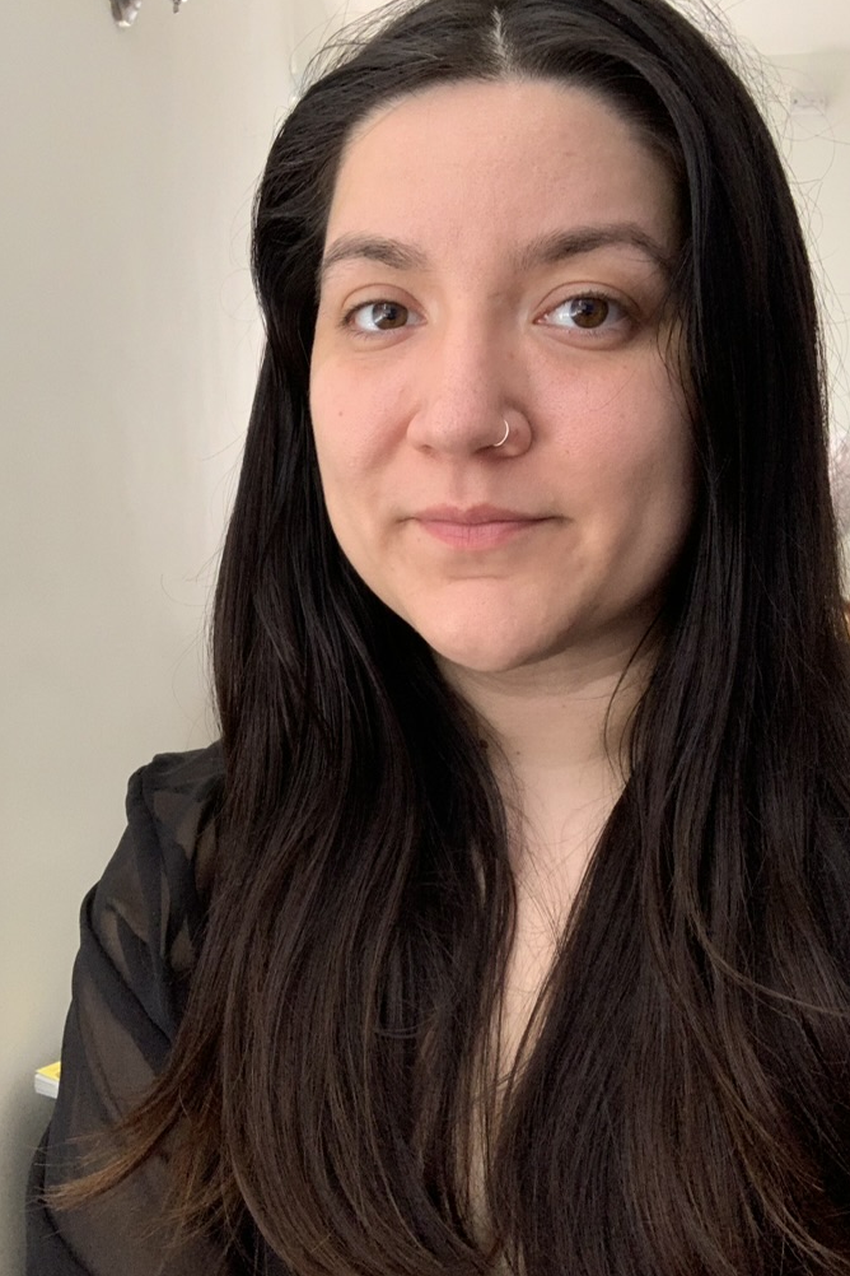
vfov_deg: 55.8
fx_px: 1204
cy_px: 625
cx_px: 406
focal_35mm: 34
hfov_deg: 38.9
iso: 320
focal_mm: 2.87
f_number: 2.2
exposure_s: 1/50
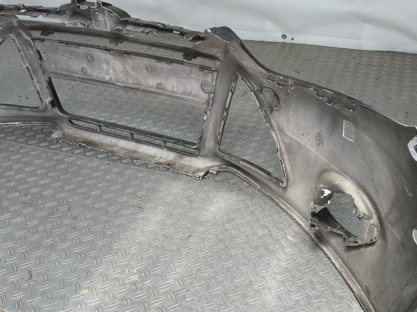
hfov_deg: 46.8
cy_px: 197
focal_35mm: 40
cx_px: 197
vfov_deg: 35.7
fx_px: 482
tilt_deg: -35.4
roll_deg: +1.9
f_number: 1.8
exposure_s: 1/391
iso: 16
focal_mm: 3
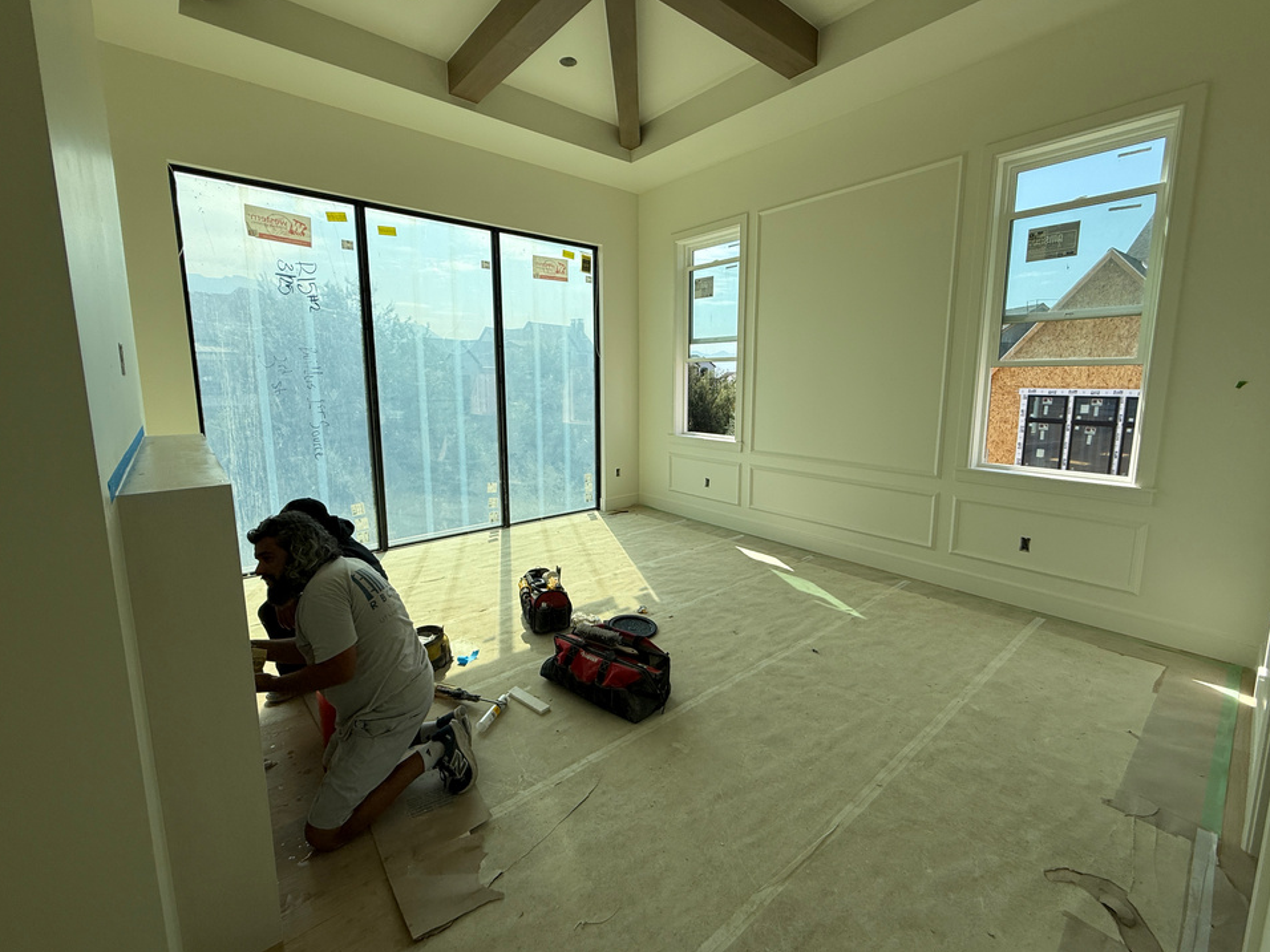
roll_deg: +0.6
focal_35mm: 15
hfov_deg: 98.2
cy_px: 459
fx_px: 550
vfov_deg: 81.7
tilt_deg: -7.9
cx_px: 650
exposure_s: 1/1431
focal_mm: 2.22
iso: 50
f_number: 2.2
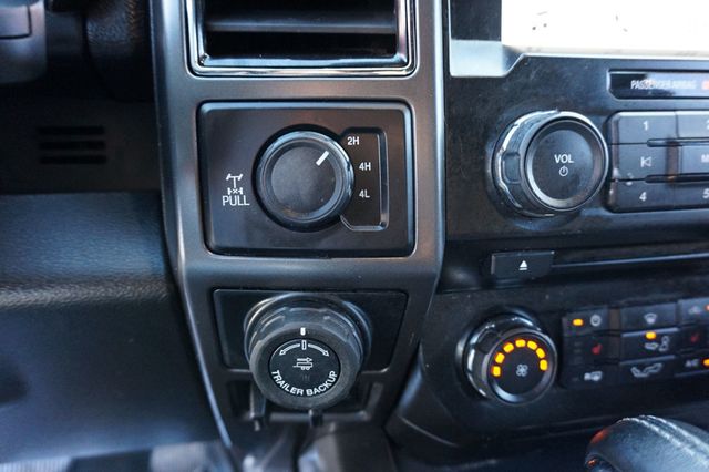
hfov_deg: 73.8
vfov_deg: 53.1
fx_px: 472
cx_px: 354
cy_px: 236
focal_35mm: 24
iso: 2500
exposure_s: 1/60
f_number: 3.5
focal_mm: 16
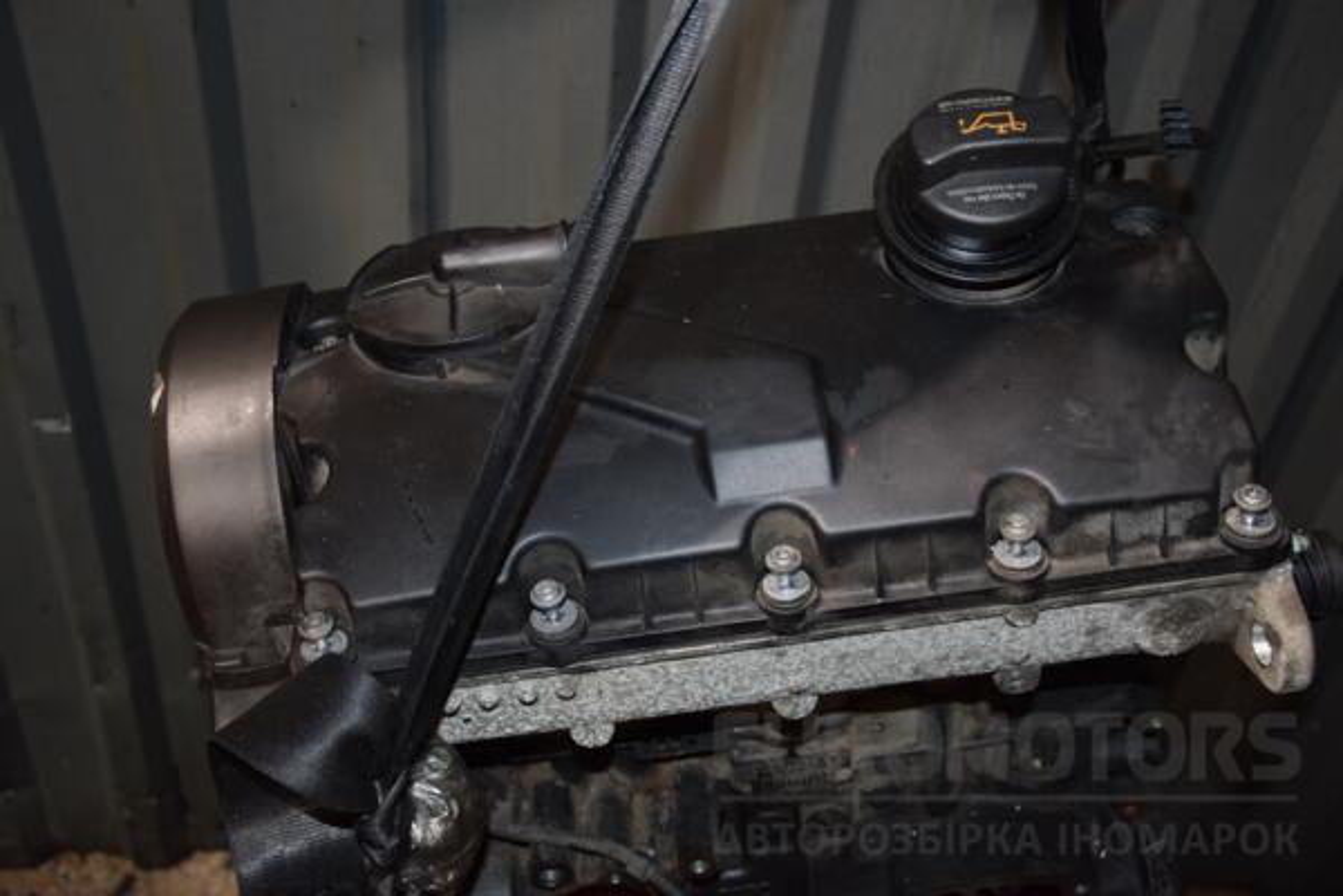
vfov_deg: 31.9
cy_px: 448
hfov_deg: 46.4
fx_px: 1567
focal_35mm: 42
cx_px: 672
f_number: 5
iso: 800
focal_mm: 28
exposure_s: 1/60
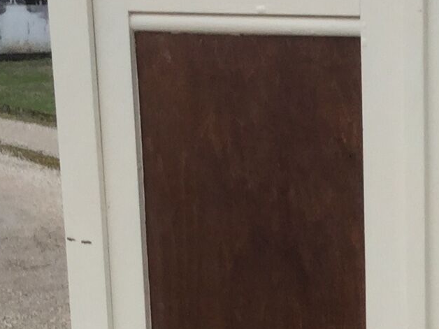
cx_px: 459
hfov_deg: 12.1
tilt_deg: -17.1
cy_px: 522
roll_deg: -1.5
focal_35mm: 161
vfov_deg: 8.9
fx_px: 2042
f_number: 2.4
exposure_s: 1/100
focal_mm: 3.3
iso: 25
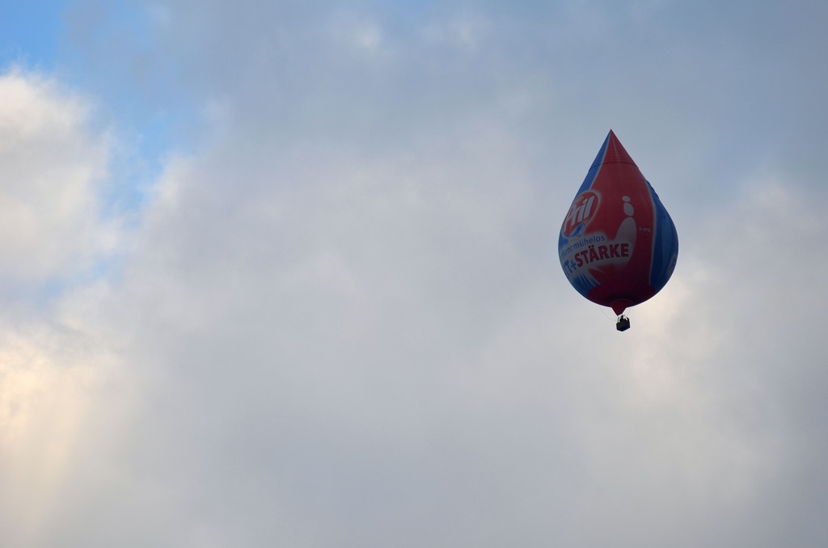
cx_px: 414
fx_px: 10327
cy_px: 274
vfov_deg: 3.0
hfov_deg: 4.6
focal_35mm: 450
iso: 200
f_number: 5.6
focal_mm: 300
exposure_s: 1/500
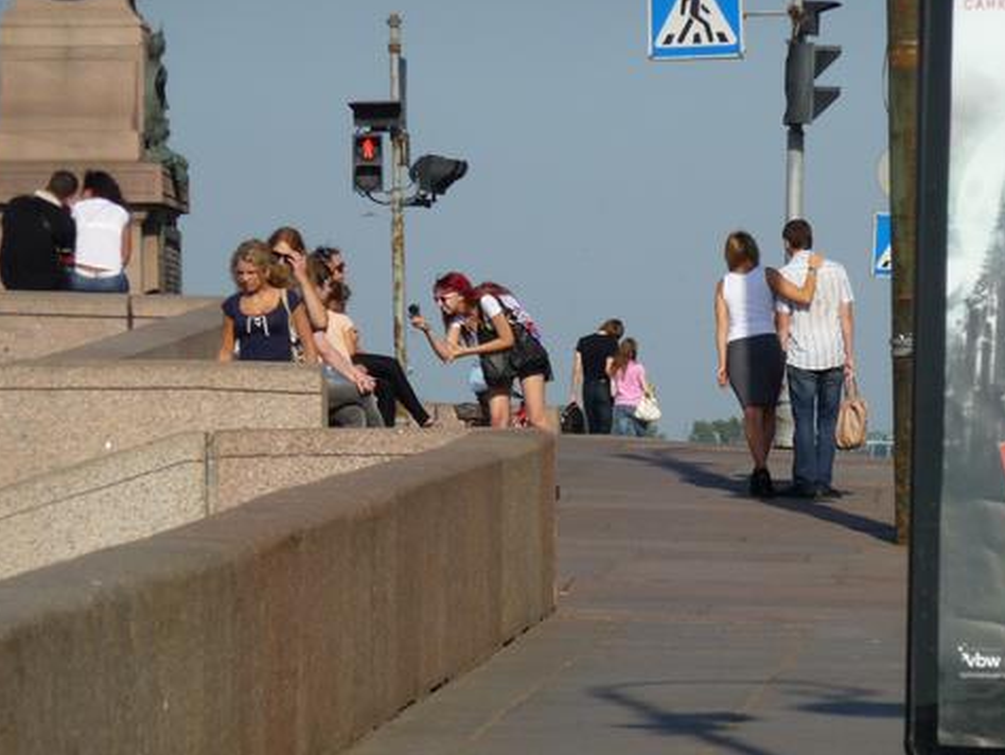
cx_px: 628
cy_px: 384
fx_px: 10980
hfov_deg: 5.2
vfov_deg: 3.9
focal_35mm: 378
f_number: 4.9
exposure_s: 1/800
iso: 100
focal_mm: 47
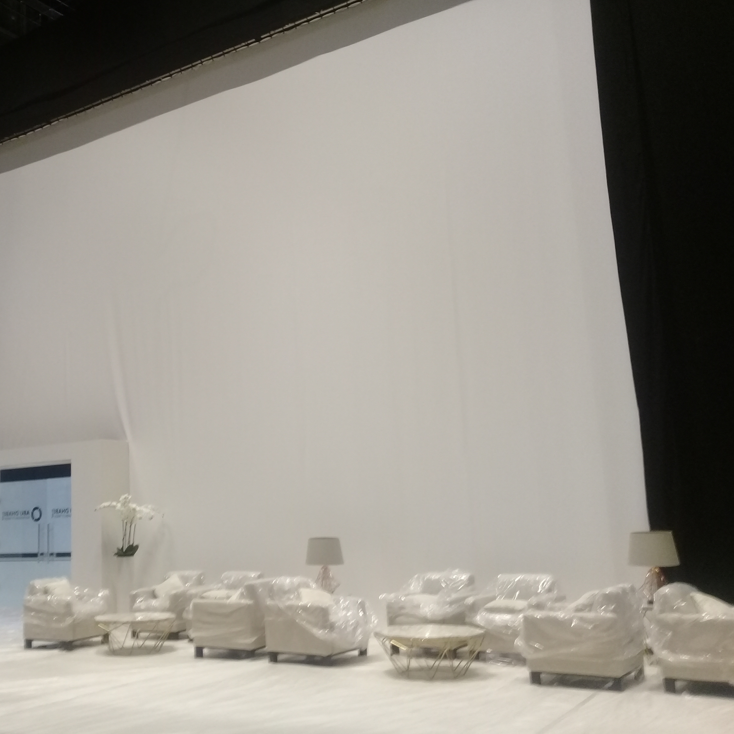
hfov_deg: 44.4
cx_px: 254
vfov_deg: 44.9
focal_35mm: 37
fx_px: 888
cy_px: 370
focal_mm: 3.3
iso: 100
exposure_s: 1/33
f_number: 2.2
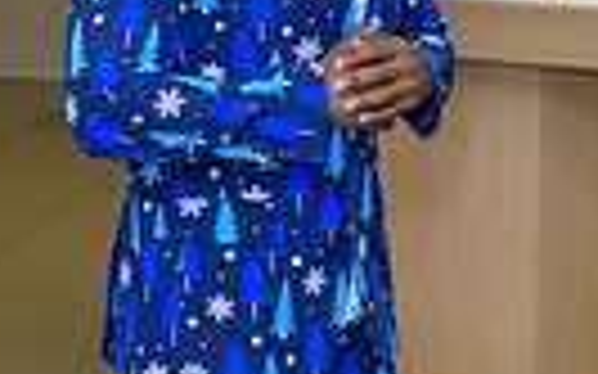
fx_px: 2606
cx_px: 297
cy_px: -124
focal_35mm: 160
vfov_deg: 8.1
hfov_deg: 13.1
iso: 400
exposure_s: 1/125
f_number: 3.2
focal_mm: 36
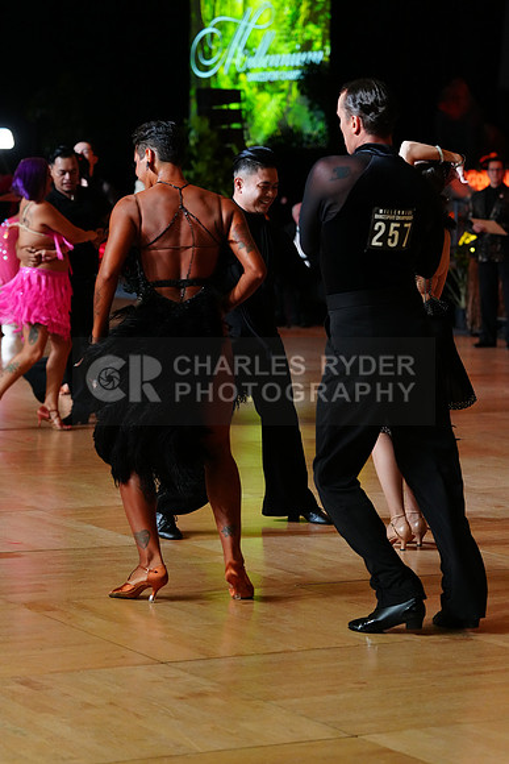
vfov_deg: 17.6
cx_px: 254
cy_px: 382
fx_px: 2459
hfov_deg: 11.8
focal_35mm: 116
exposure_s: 1/320
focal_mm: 116
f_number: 4
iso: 3200
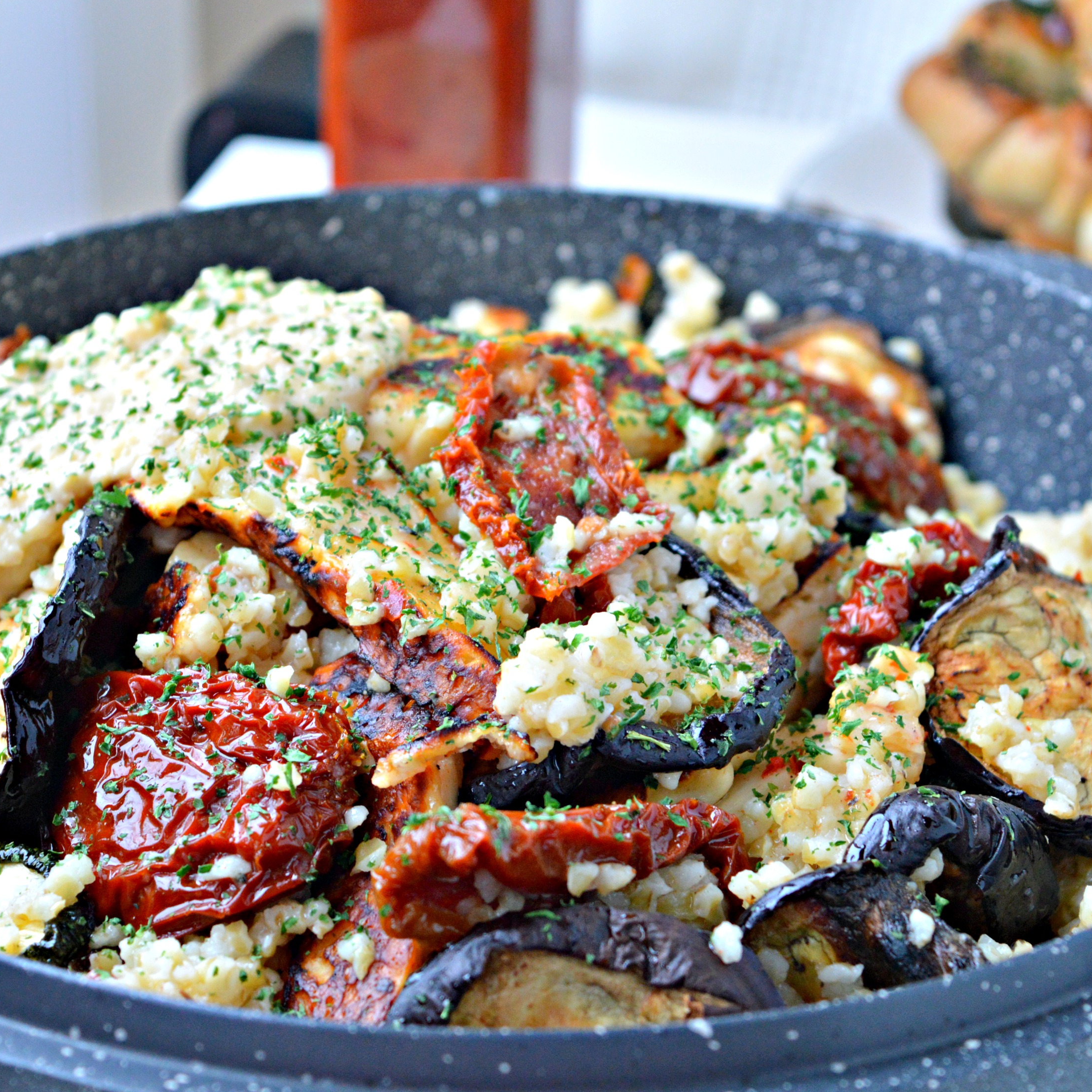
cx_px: 541
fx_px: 3770
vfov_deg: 16.5
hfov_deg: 16.5
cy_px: 546
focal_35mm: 106
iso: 800
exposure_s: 1/15
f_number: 5.6
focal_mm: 55
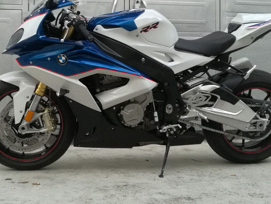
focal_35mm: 49
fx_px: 384
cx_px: 132
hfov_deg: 38.9
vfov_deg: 29.4
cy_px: 64
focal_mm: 4.04
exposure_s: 1/25
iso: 320
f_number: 2
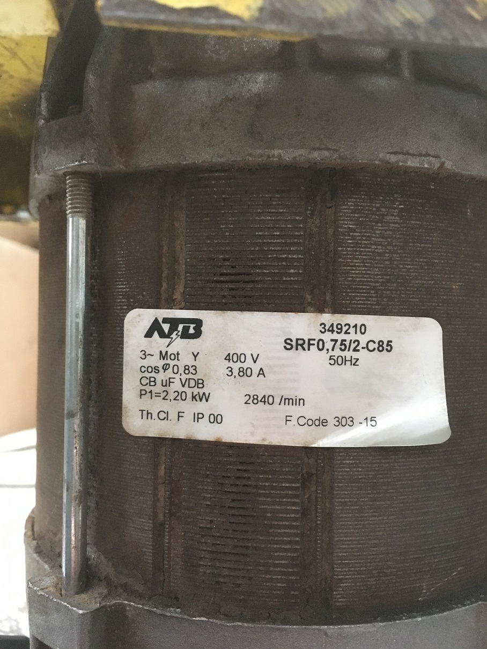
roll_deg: -1.2
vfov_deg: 61.6
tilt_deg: -3.4
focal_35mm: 29
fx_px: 544
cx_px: 244
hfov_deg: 48.2
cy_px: 324
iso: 250
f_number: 2.2
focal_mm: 4.15
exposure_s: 1/17
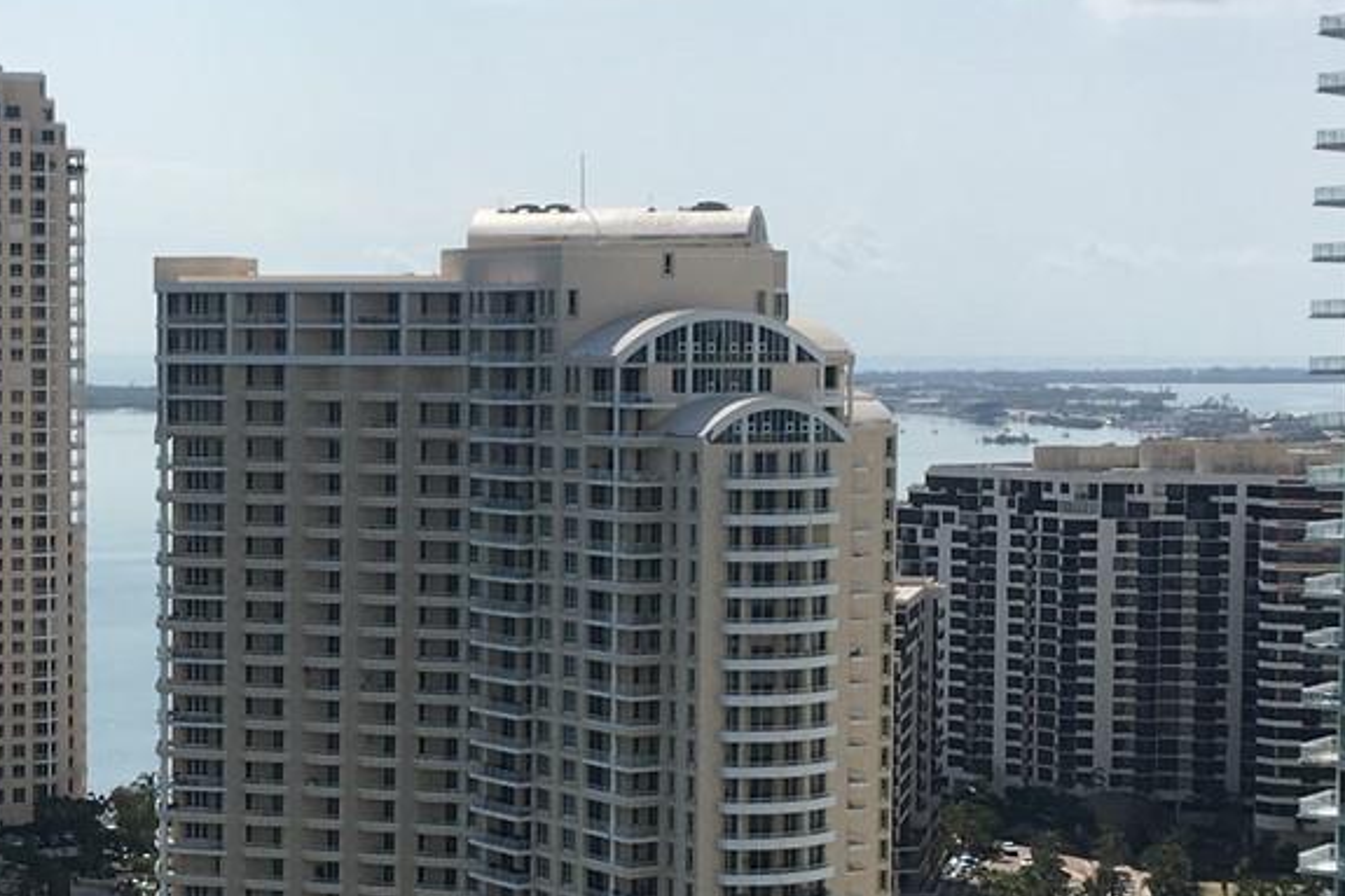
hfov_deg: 23.8
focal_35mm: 84
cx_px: 264
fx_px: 3137
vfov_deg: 16.2
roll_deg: -0.3
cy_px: 599
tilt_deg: -3.3
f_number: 2.2
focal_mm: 4.15
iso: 25
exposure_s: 1/2849
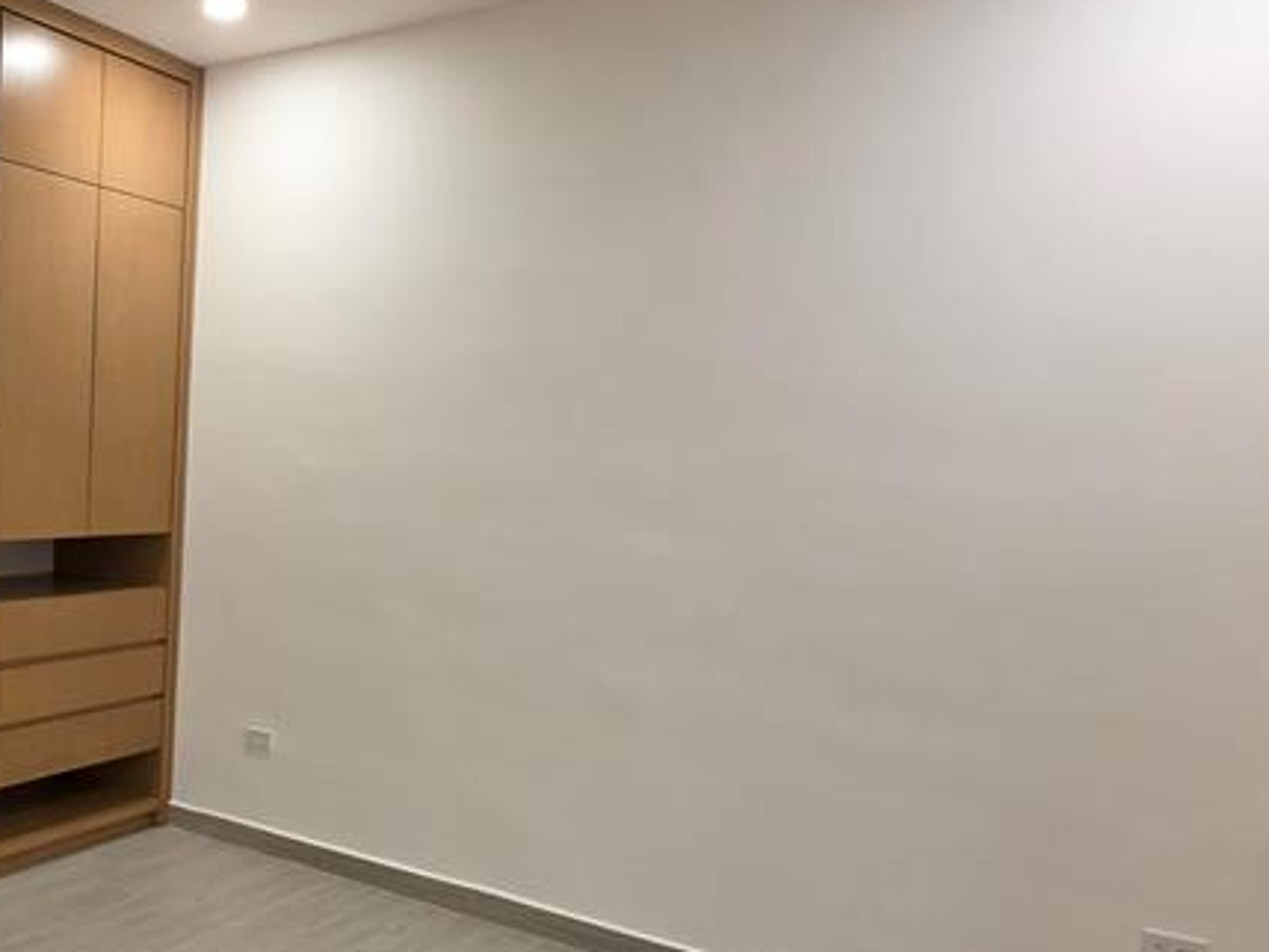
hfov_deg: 52.0
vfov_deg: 44.9
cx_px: 148
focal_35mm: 31
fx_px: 1137
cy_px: 618
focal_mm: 2.2
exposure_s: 1/120
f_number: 1.9
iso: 200
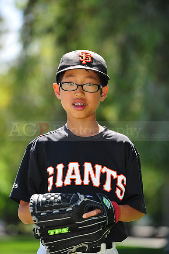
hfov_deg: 8.8
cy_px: 127
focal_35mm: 155
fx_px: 1093
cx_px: 84
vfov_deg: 13.3
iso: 200
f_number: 4.5
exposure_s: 1/500
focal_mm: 155
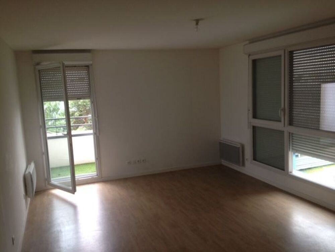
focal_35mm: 35
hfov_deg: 52.6
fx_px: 339
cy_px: 126
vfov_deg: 40.7
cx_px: 168
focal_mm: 4.28
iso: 50
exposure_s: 1/30
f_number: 2.4
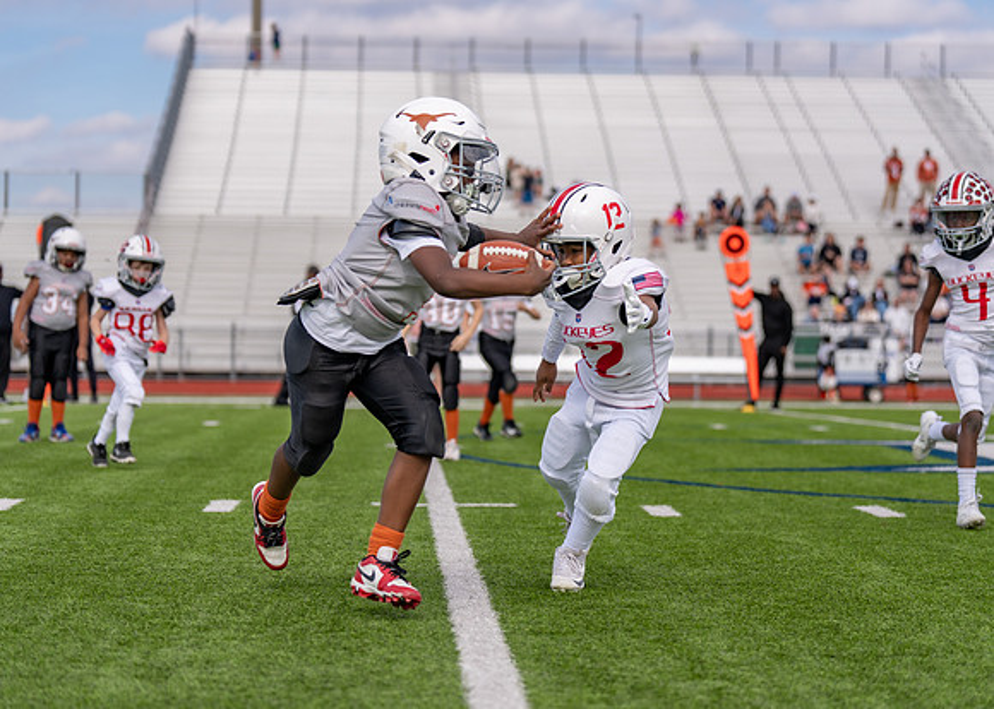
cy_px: 354
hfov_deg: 22.1
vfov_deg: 15.9
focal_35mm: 90
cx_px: 497
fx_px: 2541
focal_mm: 82
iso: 160
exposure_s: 1/3200
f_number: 2.8
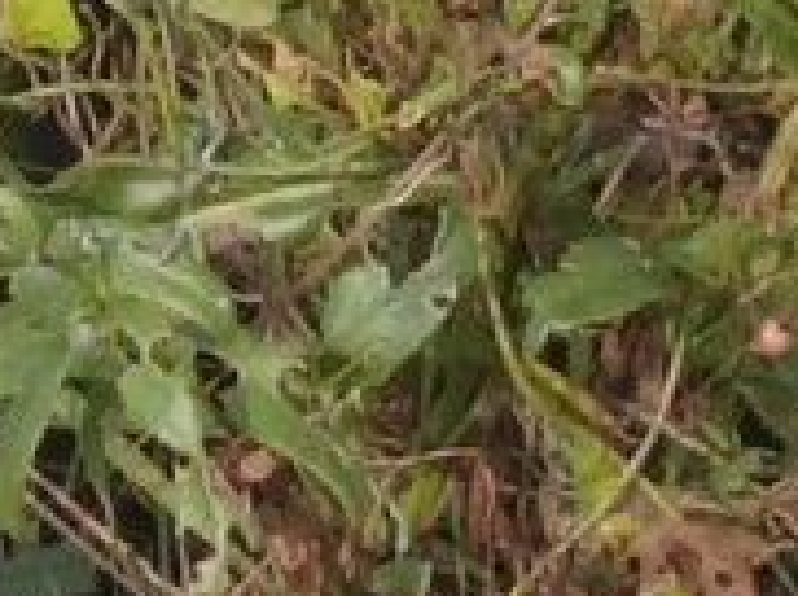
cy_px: -482
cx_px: -434
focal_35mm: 484
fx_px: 11143
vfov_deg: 3.1
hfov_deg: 4.1
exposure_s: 1/750
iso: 100
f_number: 1.9
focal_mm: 5.52
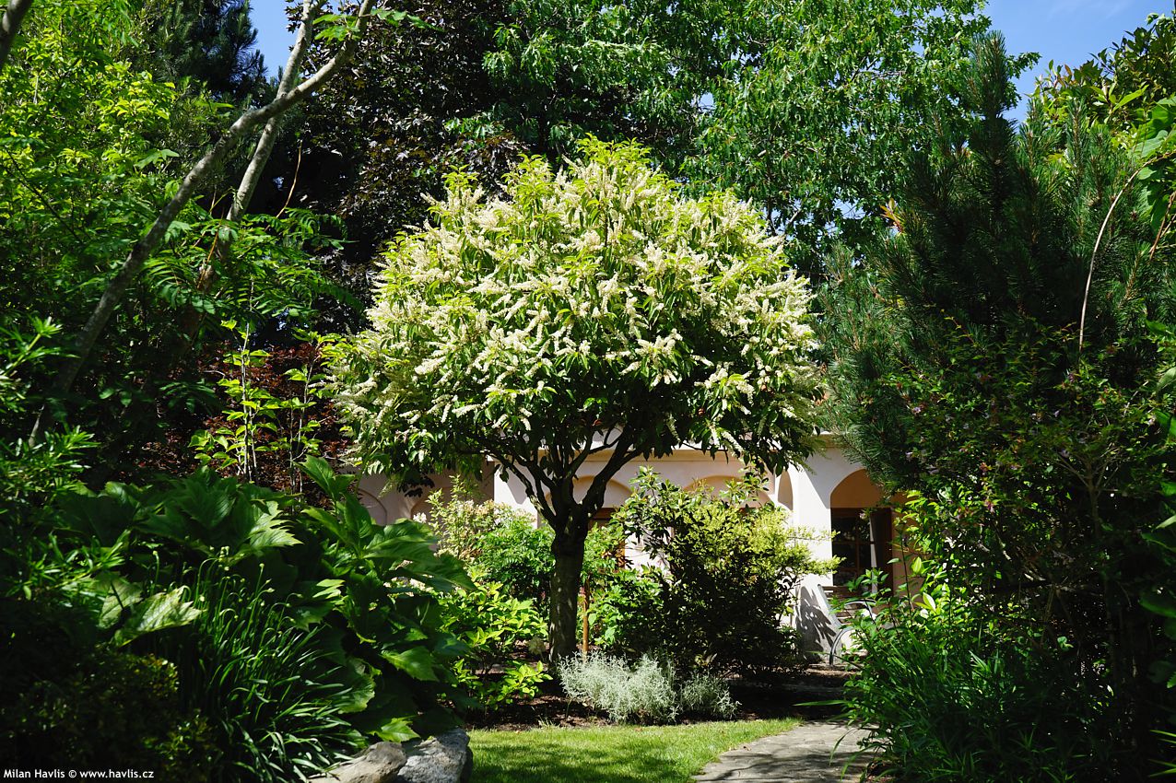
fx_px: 1208
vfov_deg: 35.9
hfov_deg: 51.9
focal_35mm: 37
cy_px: 392
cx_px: 588
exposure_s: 1/100
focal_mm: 37
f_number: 9
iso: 100
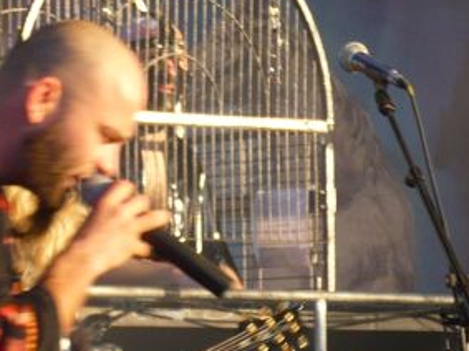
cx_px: 58
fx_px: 4591
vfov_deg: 4.4
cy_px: 210
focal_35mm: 339
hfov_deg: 5.8
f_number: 5.6
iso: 100
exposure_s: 1/60
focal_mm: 16.4
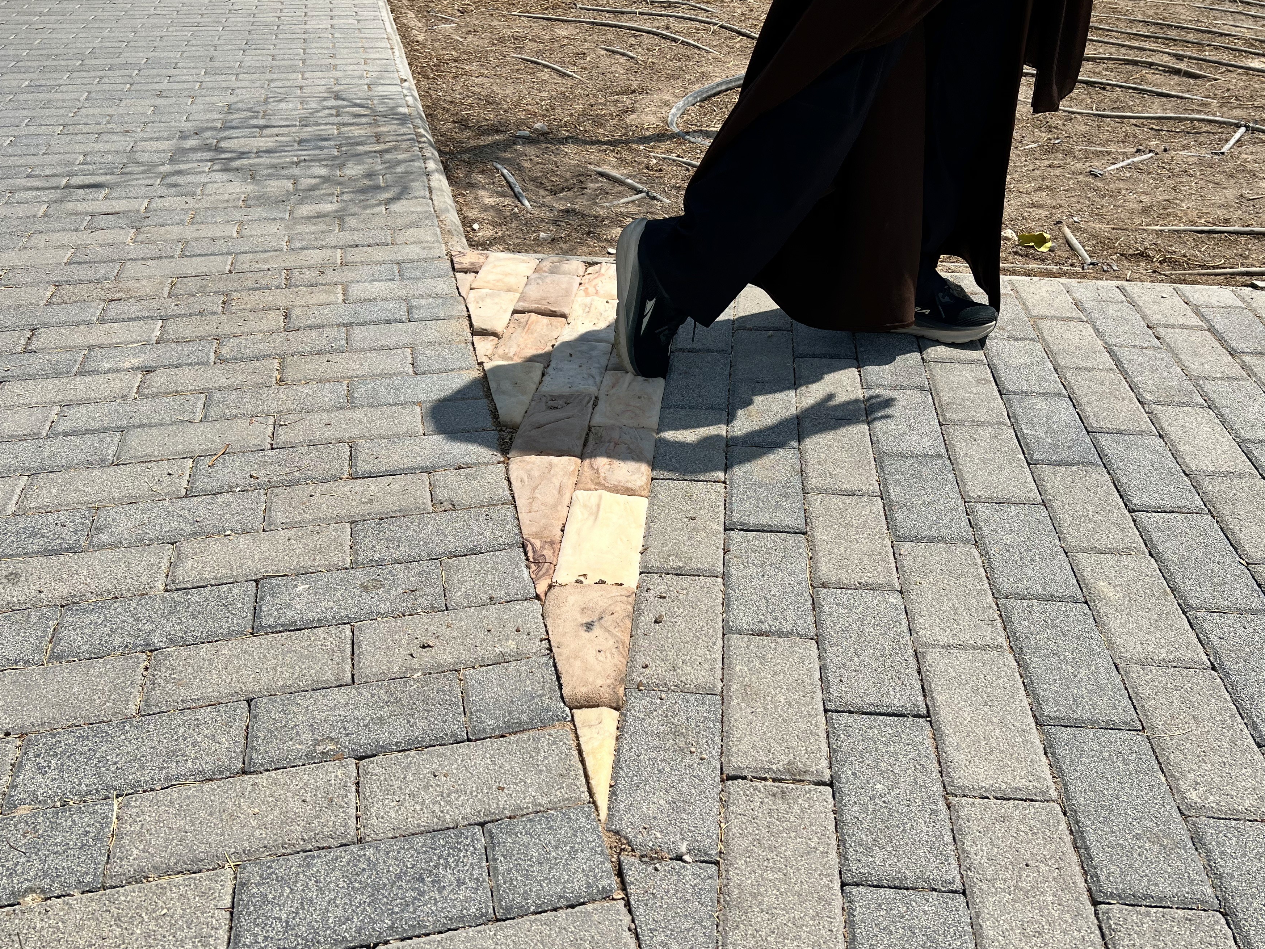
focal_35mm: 30
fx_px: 1096
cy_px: 451
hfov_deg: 60.0
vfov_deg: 46.8
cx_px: 645
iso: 50
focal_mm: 5.7
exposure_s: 1/8000
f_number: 1.5
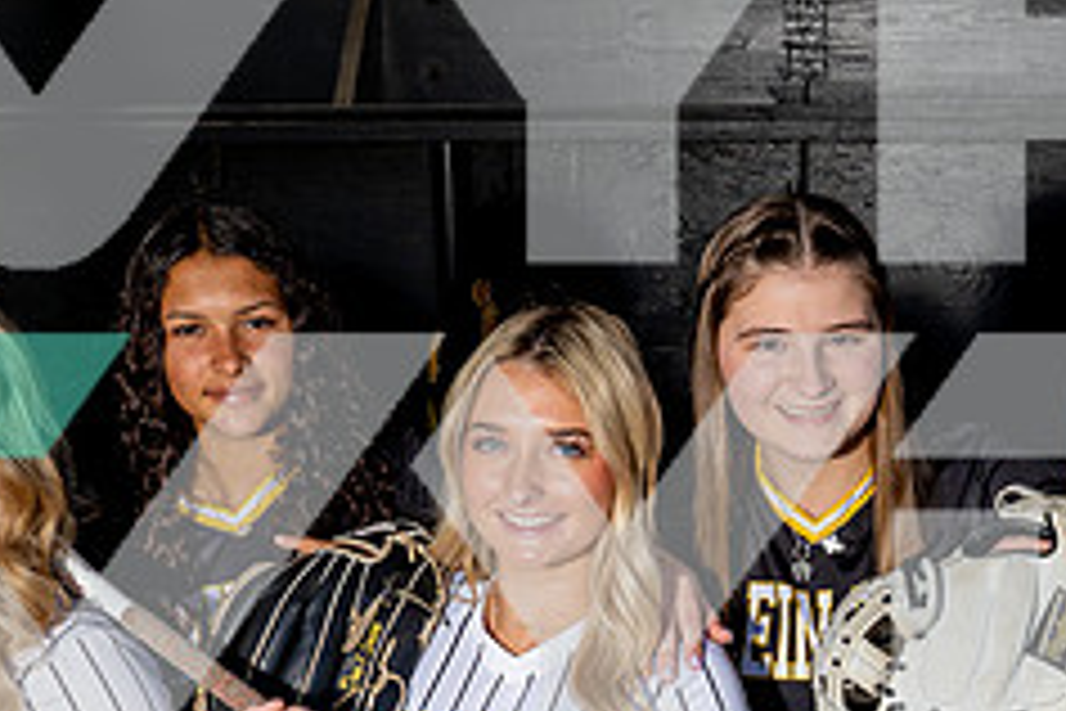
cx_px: 803
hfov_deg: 28.4
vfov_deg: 19.1
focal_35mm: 70
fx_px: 2073
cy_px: 635
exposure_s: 1/250
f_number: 8
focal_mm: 24
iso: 100
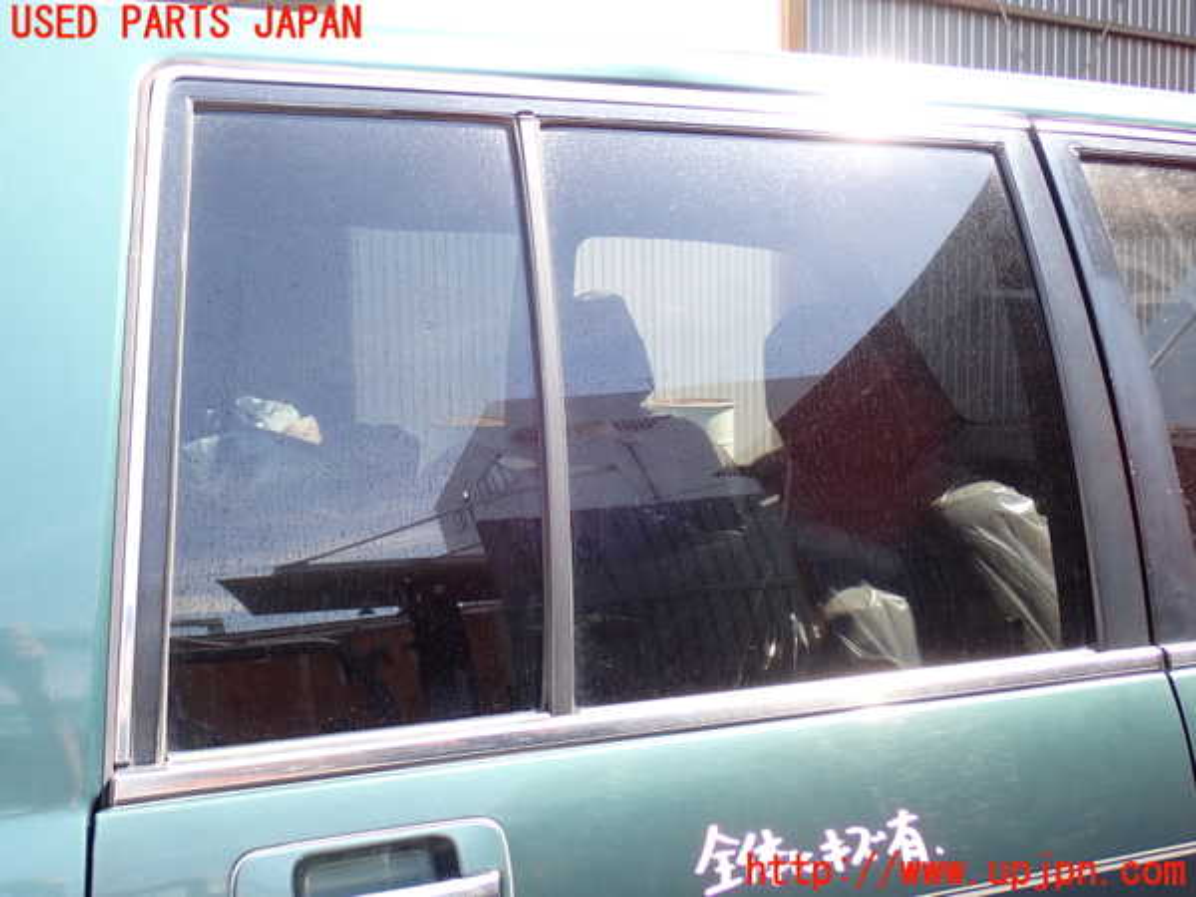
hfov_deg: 45.8
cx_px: 598
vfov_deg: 35.1
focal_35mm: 41
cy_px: 448
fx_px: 1417
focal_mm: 7.31
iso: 100
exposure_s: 1/80
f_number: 4
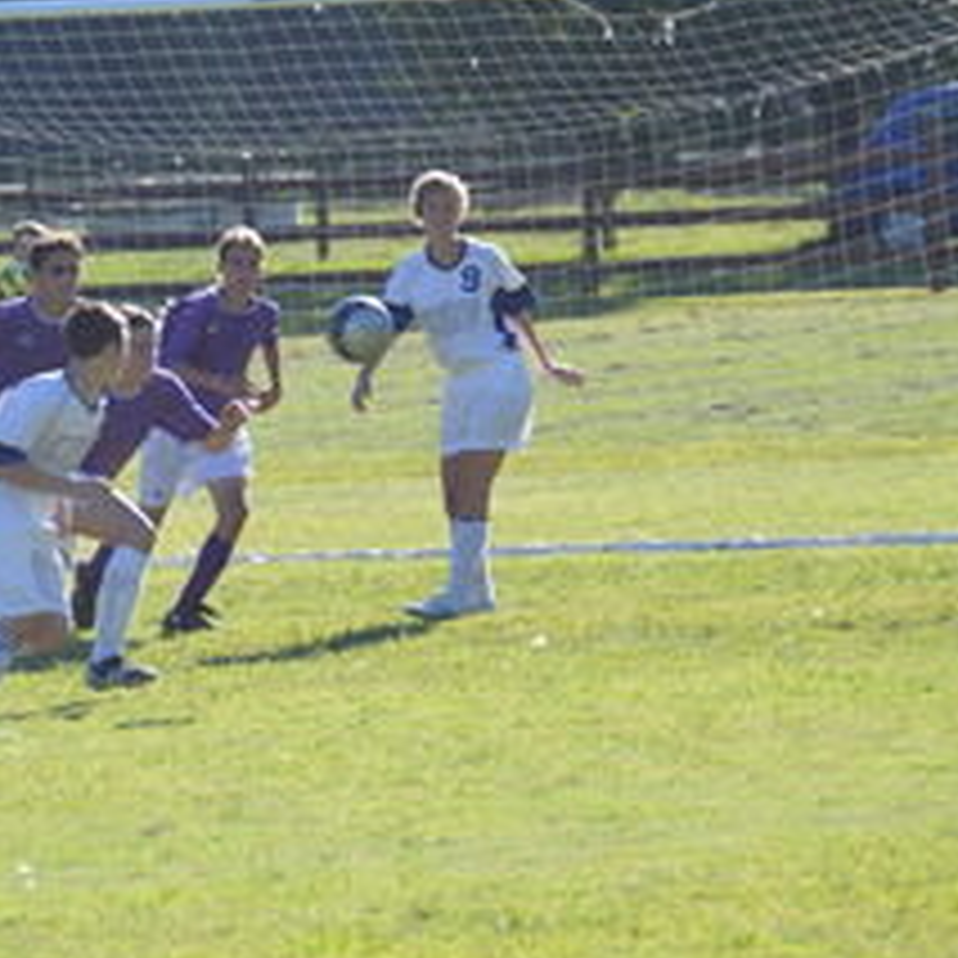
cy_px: 376
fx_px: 15468
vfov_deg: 3.5
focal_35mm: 494
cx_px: 346
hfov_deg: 3.5
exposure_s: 1/500
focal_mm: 200
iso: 220
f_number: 5.6
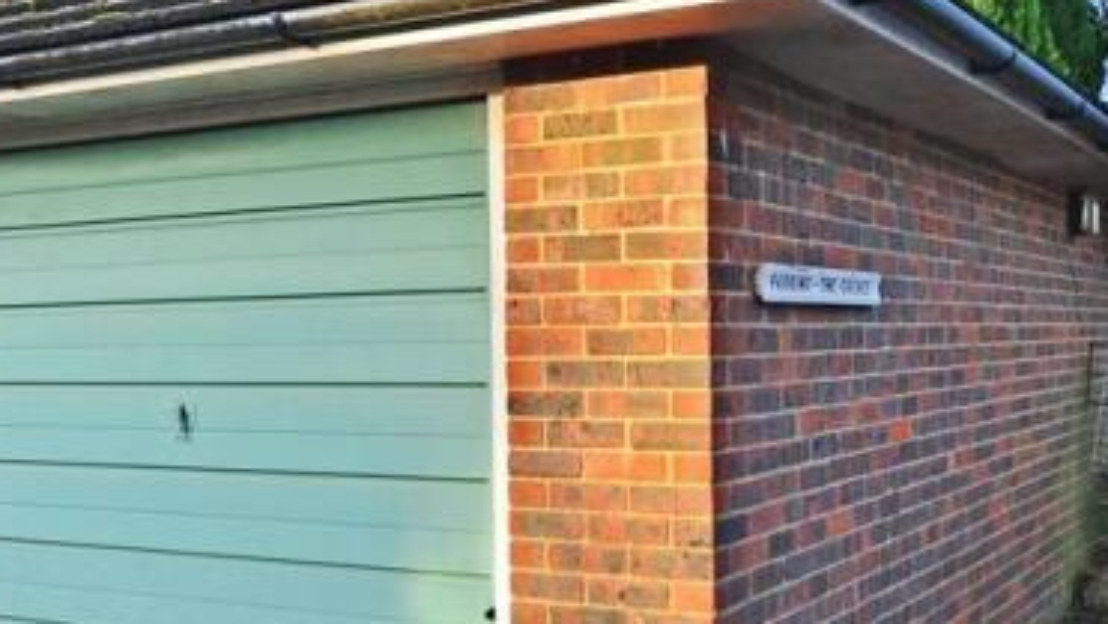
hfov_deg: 41.3
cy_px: 327
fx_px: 1470
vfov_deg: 24.0
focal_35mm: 50
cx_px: 561
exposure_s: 1/200
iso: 400
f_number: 8
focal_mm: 18
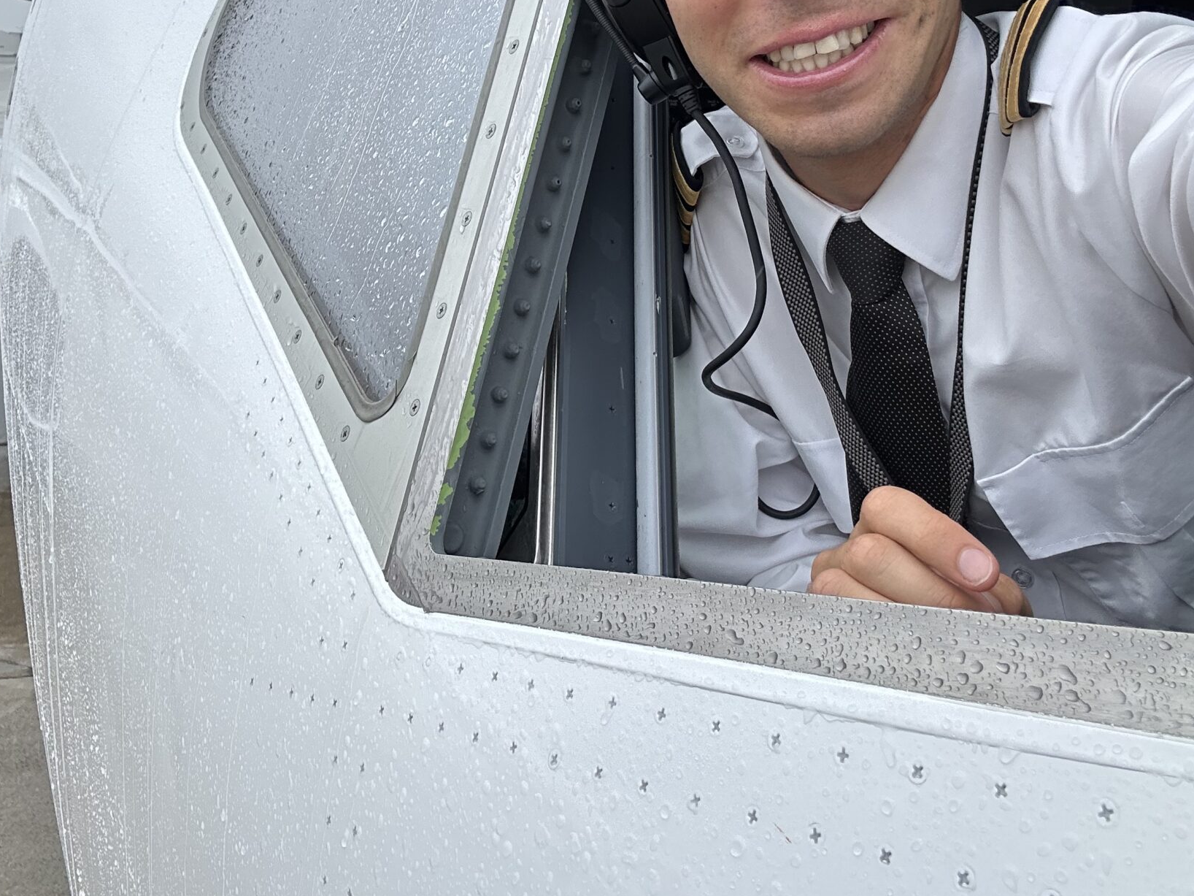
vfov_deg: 38.8
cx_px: 482
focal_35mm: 36
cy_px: 250
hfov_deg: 51.0
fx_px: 1242
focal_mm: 2.69
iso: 25
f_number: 1.9
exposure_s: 1/386
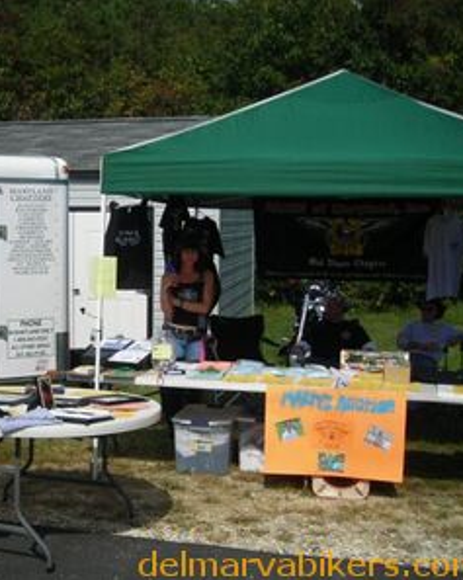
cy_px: 289
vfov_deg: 37.4
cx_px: 98
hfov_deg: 29.6
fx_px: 858
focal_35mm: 50
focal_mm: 6.3
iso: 50
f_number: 6.4
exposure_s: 1/275
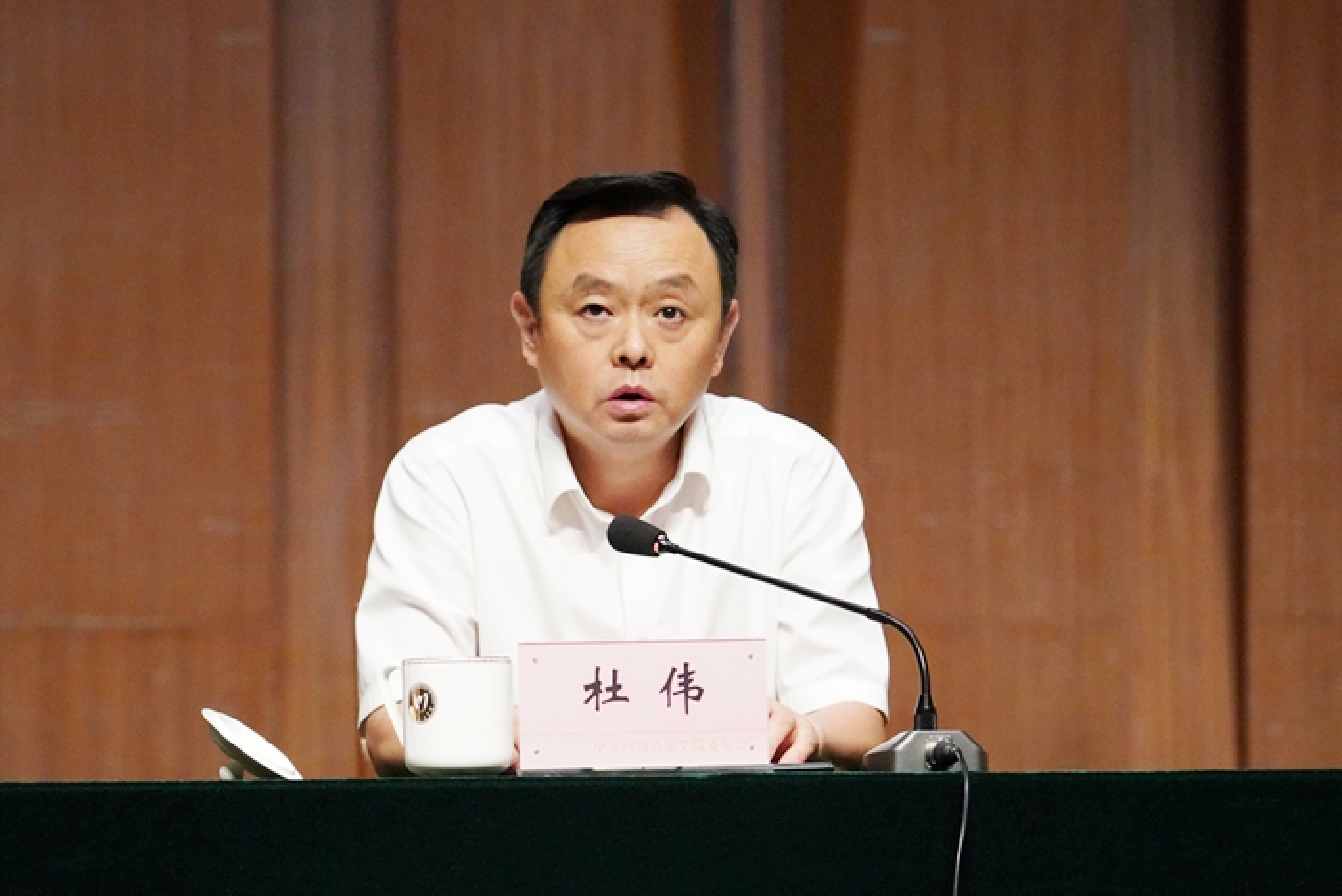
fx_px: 3020
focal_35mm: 81
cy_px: 448
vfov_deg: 16.9
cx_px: 671
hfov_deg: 25.1
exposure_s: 1/500
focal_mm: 81
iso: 8000
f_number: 4
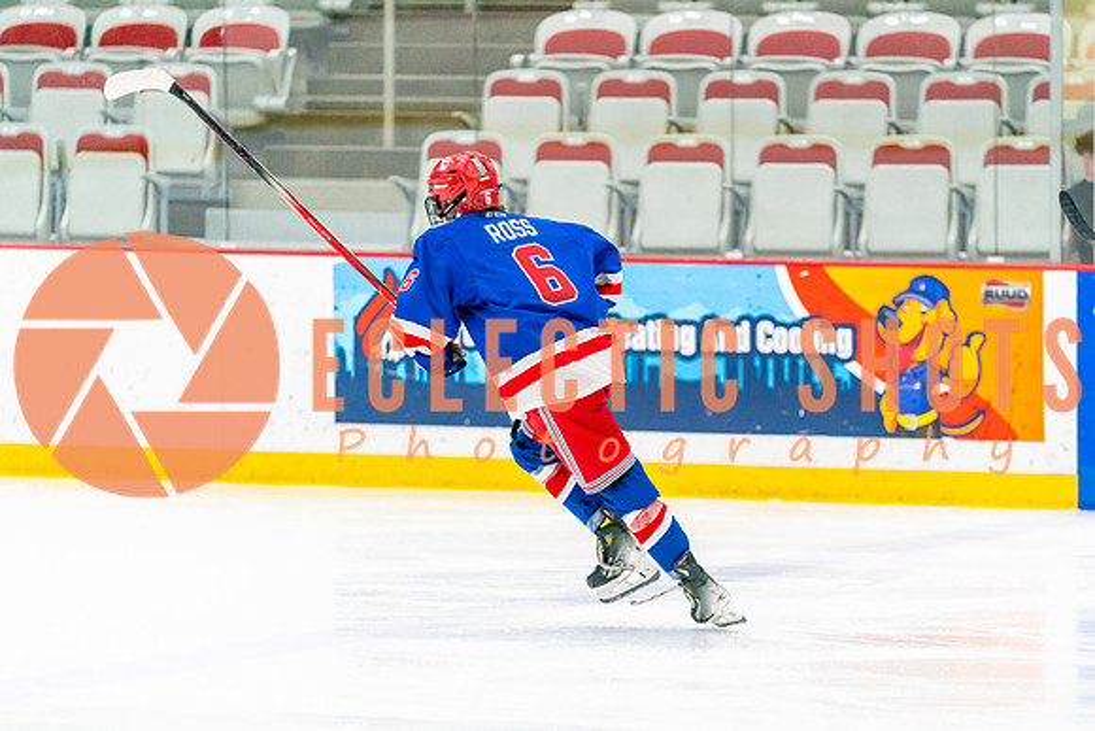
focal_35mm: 233
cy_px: 426
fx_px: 7086
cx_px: 638
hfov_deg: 8.8
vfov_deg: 5.9
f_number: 2.8
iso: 3200
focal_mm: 200
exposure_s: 1/1250
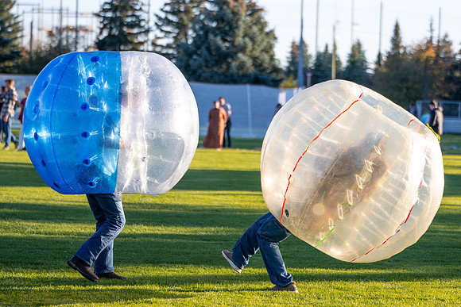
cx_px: 249
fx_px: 1855
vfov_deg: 9.5
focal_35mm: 145
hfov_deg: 14.2
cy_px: 154
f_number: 2.8
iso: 160
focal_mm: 96
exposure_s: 1/1000
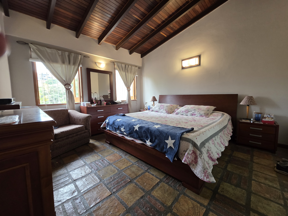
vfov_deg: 89.9
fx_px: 108
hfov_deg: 106.2
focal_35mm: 13
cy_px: 108
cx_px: 144
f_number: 1.9
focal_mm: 2.2
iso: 250
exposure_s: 1/60
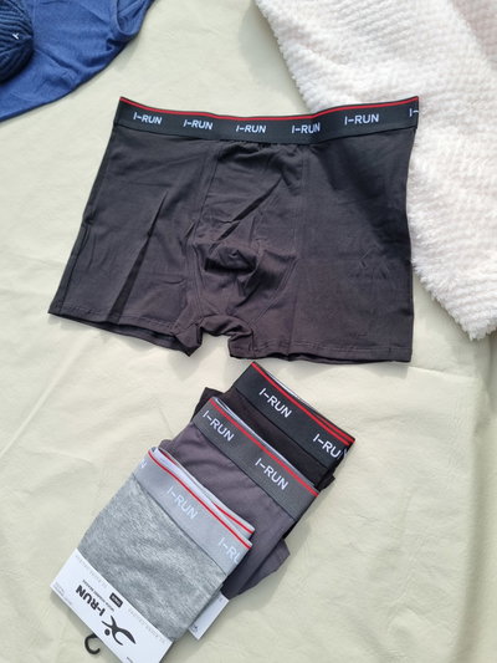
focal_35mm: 26
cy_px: 332
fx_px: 498
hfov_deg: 53.1
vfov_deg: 67.3
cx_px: 248
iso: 50
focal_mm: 5.4
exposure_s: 1/1748
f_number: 1.8
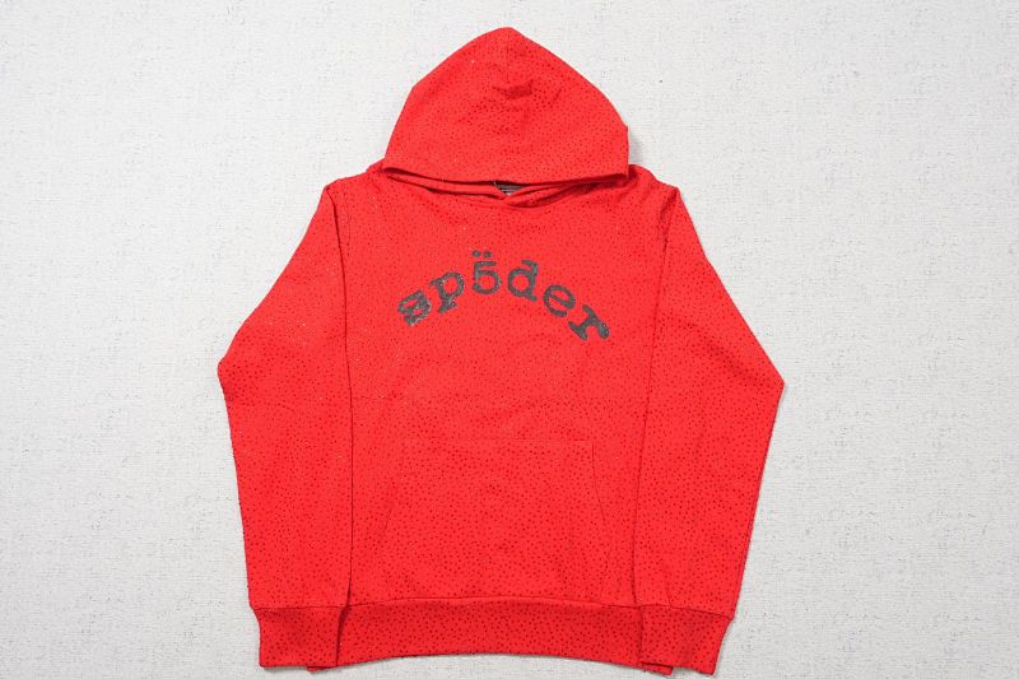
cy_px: 340
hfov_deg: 57.2
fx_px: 934
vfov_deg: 40.0
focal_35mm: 33
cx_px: 510
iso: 1600
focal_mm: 22
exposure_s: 1/100
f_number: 10
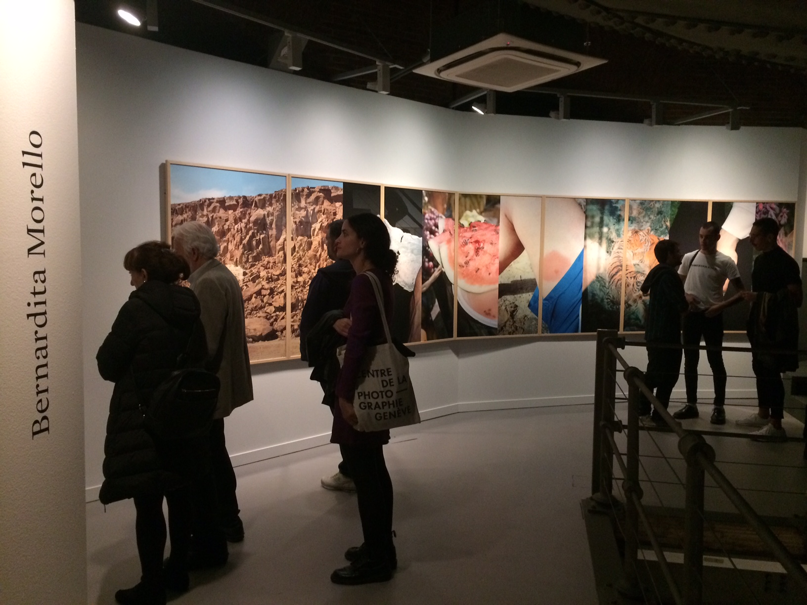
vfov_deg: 48.2
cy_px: 302
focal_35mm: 29
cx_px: 404
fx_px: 676
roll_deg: +0.3
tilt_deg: -4.4
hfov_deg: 61.7
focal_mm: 4.15
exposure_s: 1/17
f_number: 2.2
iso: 250
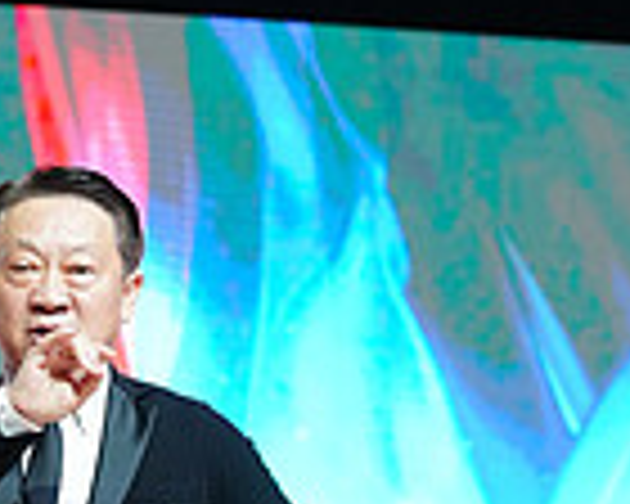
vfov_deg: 5.6
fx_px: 5090
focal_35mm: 273
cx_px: 511
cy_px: 666
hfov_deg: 7.1
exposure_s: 1/320
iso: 2500
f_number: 4
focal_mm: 70
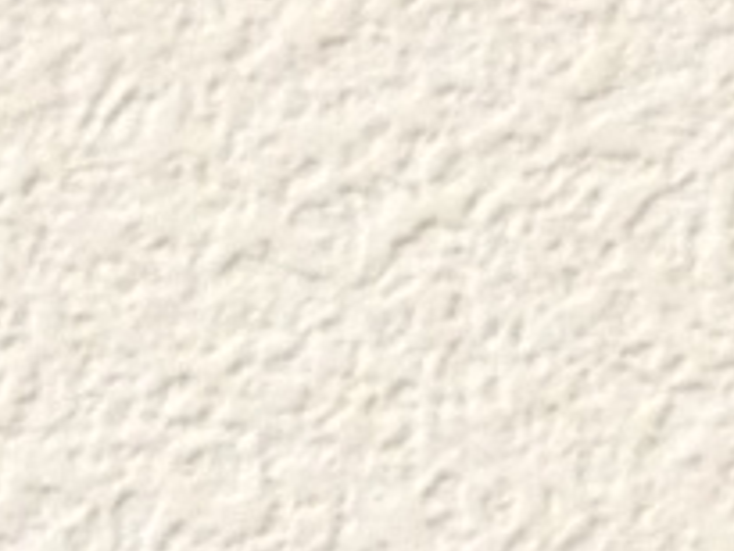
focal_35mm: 279
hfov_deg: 6.5
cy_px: 2118
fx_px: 5919
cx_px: 2087
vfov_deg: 4.9
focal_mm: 4.28
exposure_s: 1/20
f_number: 2.4
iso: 200
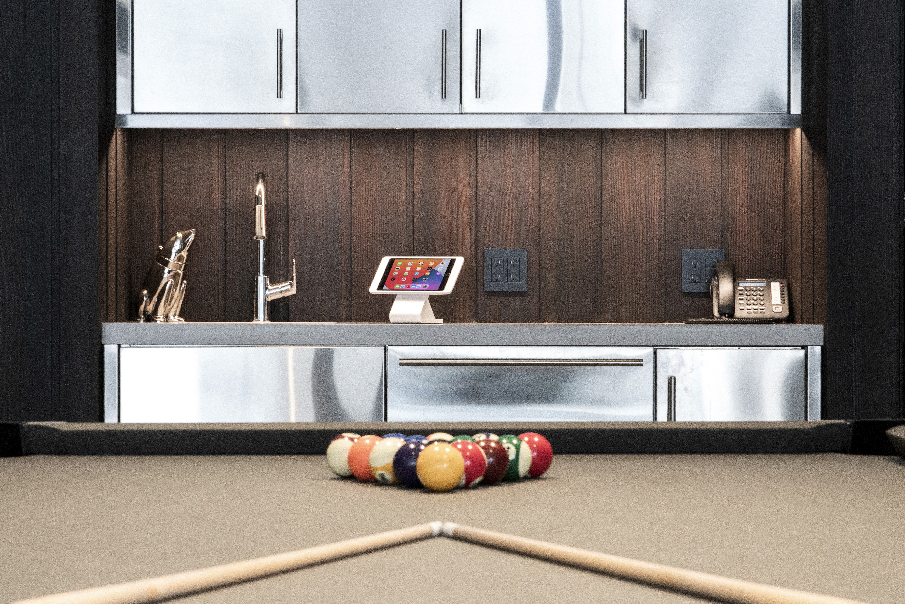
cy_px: 302
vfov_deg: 16.1
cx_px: 452
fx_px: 2137
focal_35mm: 85
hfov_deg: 23.9
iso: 1000
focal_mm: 57
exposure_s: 1/60
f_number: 11
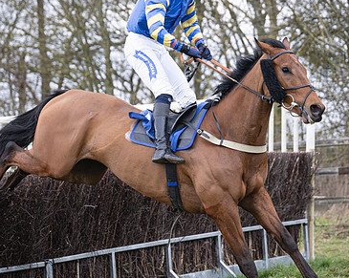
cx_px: 165
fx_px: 1599
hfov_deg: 12.5
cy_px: 96
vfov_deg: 9.9
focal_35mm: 155
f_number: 2.8
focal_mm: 77
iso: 400
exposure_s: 1/1600
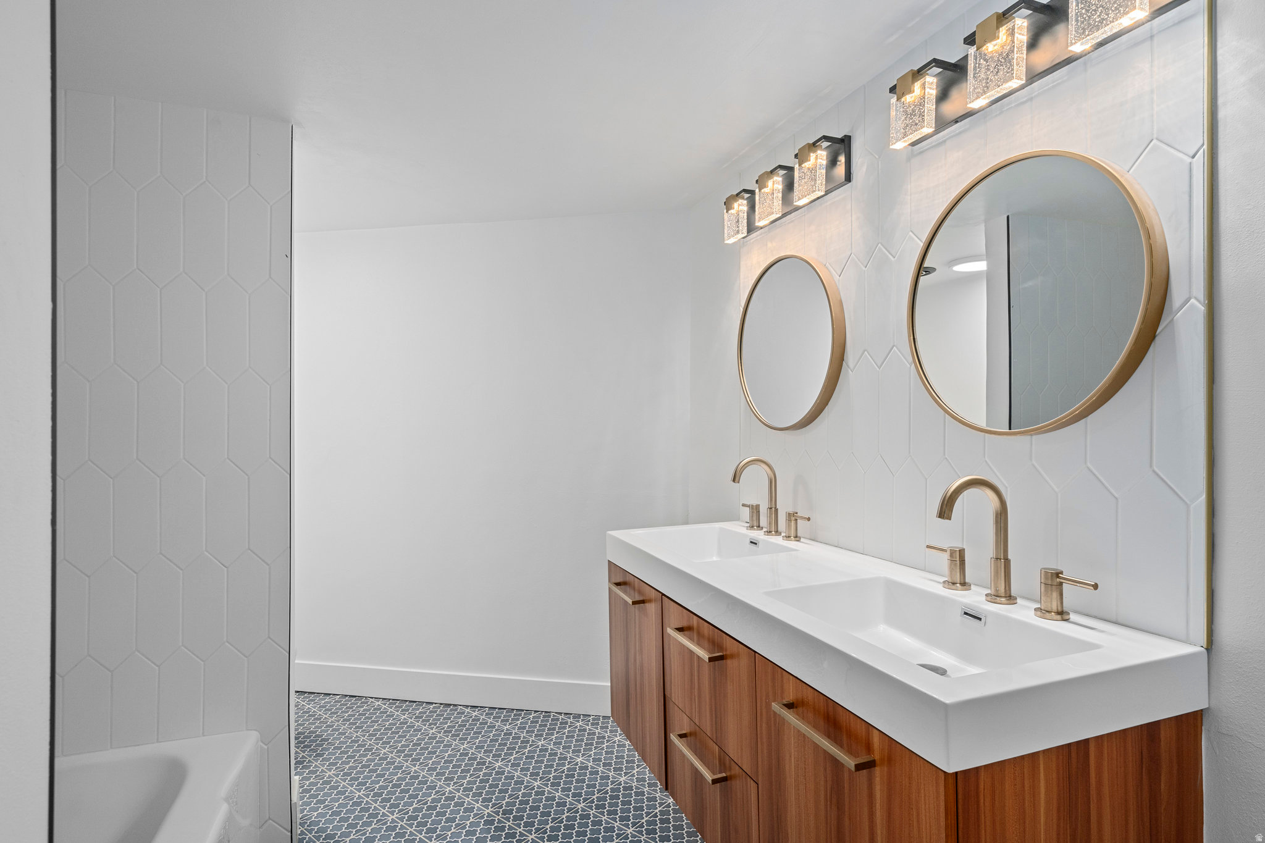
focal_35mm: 19
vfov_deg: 64.5
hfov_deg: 86.9
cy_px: 422
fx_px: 668
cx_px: 632
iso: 320
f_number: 9
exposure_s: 1/8
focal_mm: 19
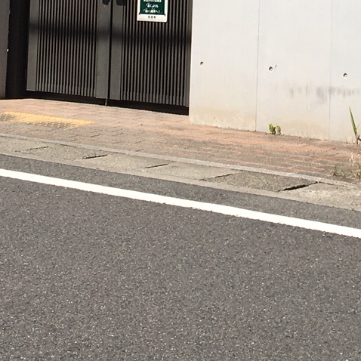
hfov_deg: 16.0
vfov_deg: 15.2
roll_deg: -1.0
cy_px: -141
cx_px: 310
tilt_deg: +4.6
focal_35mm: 108
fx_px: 1274
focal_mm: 4.15
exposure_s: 1/2079
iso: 25
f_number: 2.2
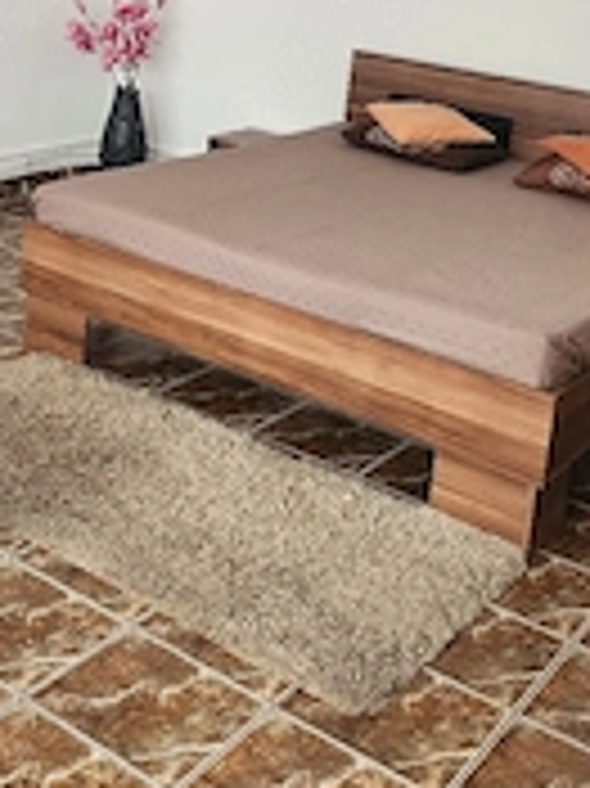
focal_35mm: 55
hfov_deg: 26.0
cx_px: 104
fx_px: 1251
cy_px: 77
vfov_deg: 33.1
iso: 125
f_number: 1.8
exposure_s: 1/101
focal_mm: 5
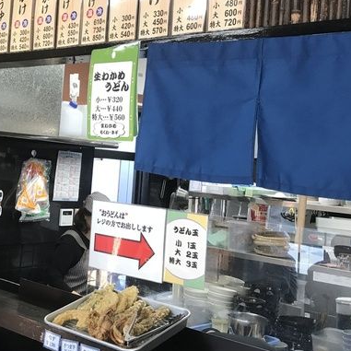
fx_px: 608
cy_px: 129
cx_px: 98
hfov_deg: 31.8
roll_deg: -5.1
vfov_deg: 32.0
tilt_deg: +3.4
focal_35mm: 53
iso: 40
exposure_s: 1/30
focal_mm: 3.99
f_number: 1.8
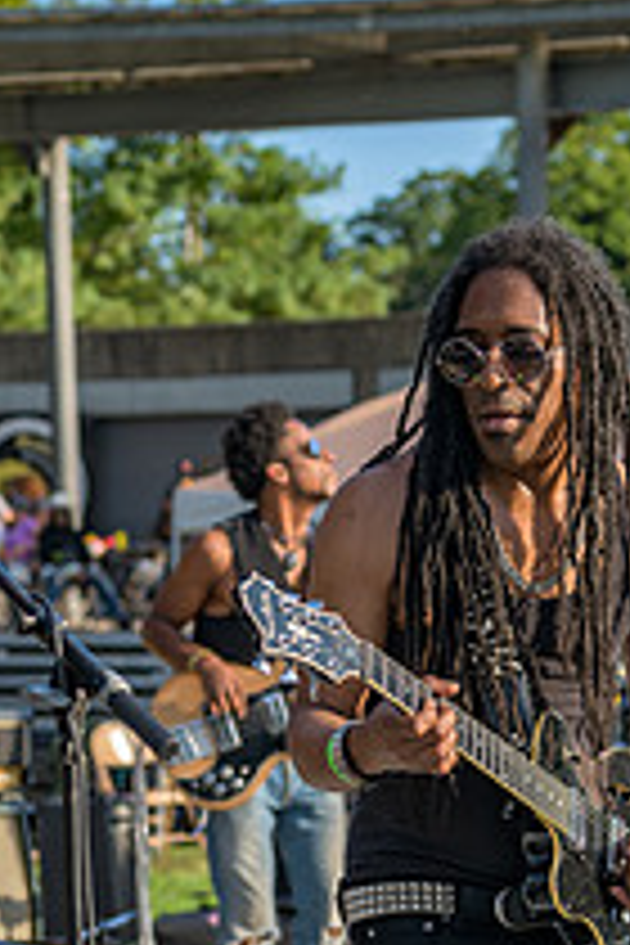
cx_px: 414
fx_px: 3648
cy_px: 855
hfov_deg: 9.9
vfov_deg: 14.6
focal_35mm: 139
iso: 72
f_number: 4
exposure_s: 1/200
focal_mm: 65
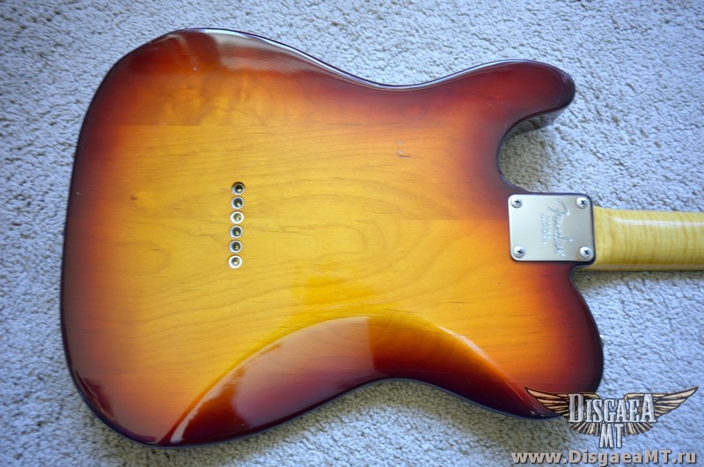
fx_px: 546
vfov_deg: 46.2
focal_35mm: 28
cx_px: 352
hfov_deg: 65.6
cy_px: 234
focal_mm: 18.5
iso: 200
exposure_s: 1/20
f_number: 2.8
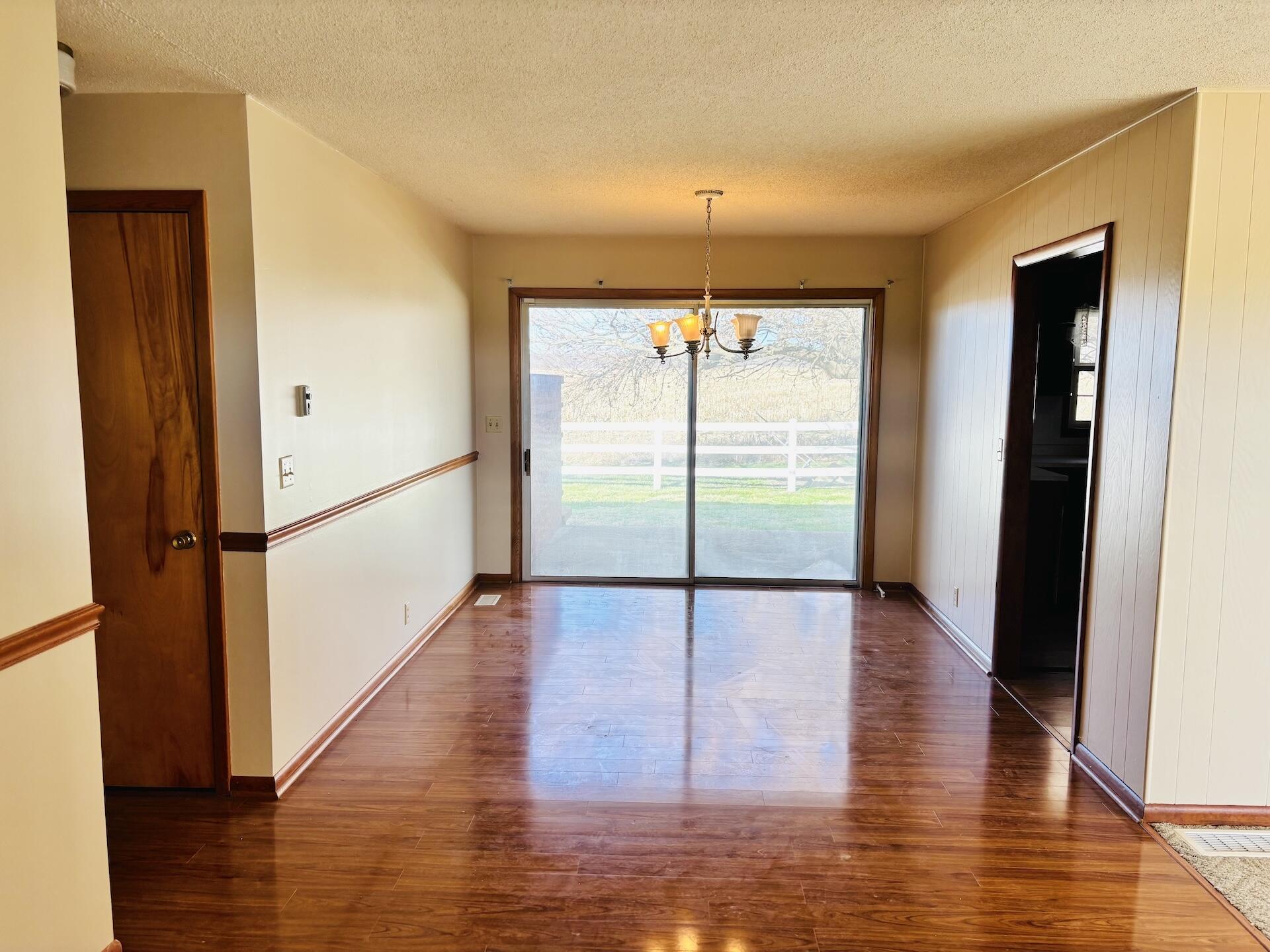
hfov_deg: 67.3
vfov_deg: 53.1
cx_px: 635
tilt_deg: -5.8
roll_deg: -0.8
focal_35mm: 26
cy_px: 476
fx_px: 954
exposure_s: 1/153
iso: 40
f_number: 1.6
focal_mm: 5.96
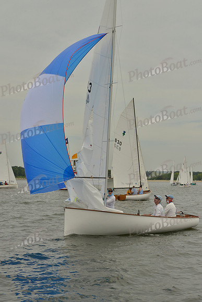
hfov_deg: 19.5
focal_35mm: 70
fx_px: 589
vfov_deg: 28.8
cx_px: 101
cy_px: 151
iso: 400
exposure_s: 1/1250
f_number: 11
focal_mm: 70
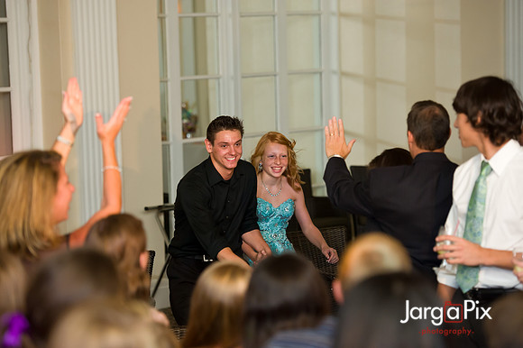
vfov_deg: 11.8
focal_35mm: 116
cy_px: 174
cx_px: 262
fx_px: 1684
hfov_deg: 17.7
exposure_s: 1/125
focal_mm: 116
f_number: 3.2
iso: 1600
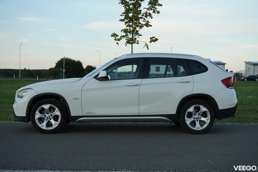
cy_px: 86
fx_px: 365
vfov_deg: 26.5
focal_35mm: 51
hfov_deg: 38.9
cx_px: 129
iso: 3200
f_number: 5.6
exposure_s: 1/4000
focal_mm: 34
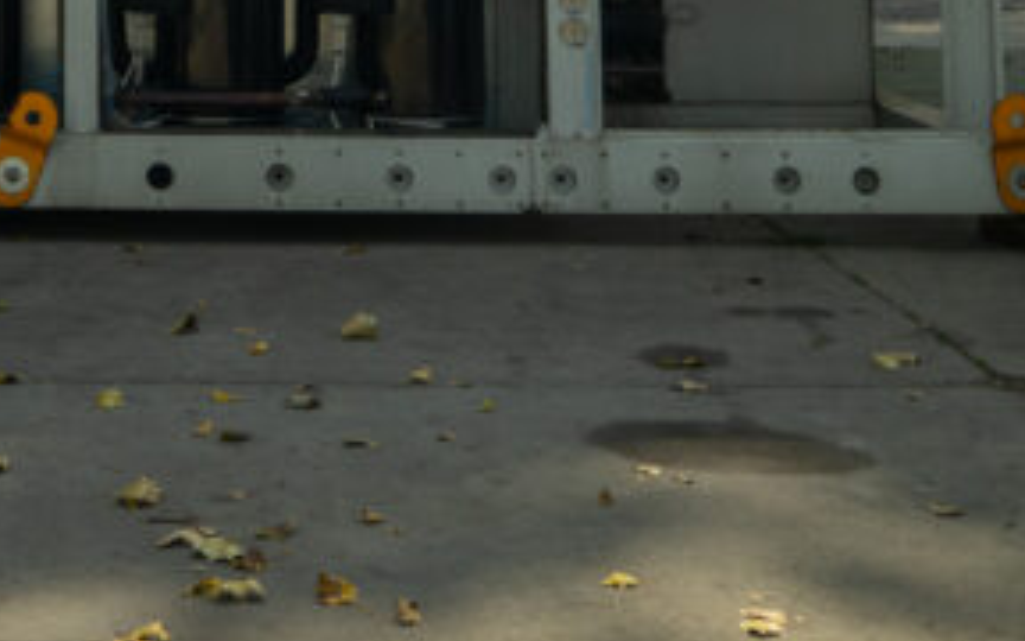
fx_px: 2430
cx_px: 57
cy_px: -479
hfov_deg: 23.1
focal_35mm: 87
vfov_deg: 13.6
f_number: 10
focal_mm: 24
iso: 250
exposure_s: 1/80
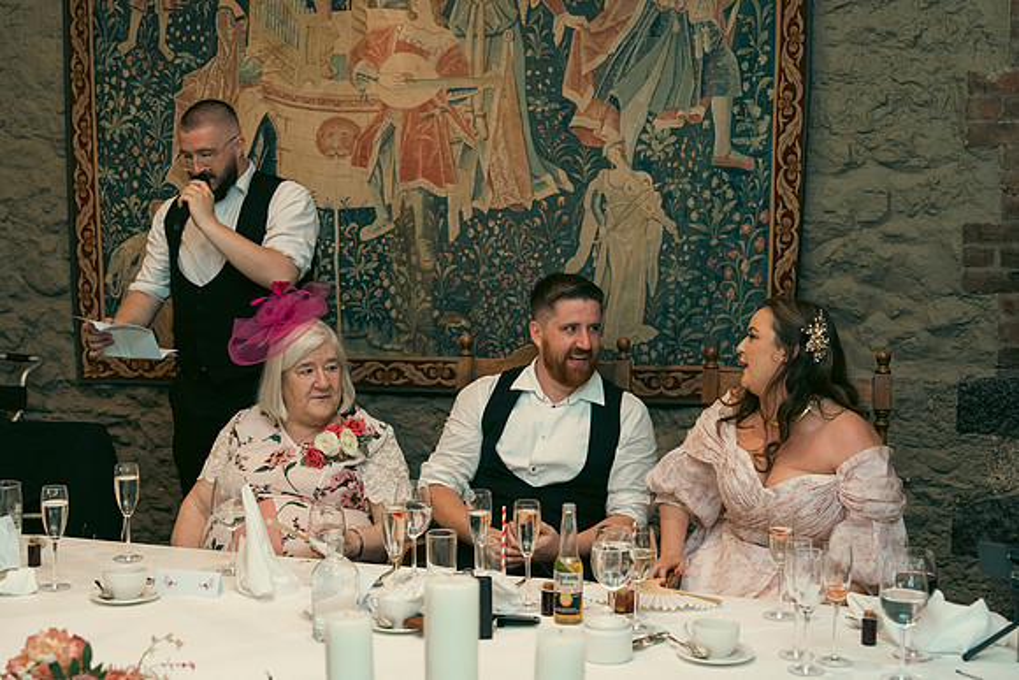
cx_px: 510
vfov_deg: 24.6
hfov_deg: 36.2
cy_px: 340
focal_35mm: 55
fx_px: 1557
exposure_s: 1/160
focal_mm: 55
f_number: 3.5
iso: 2500
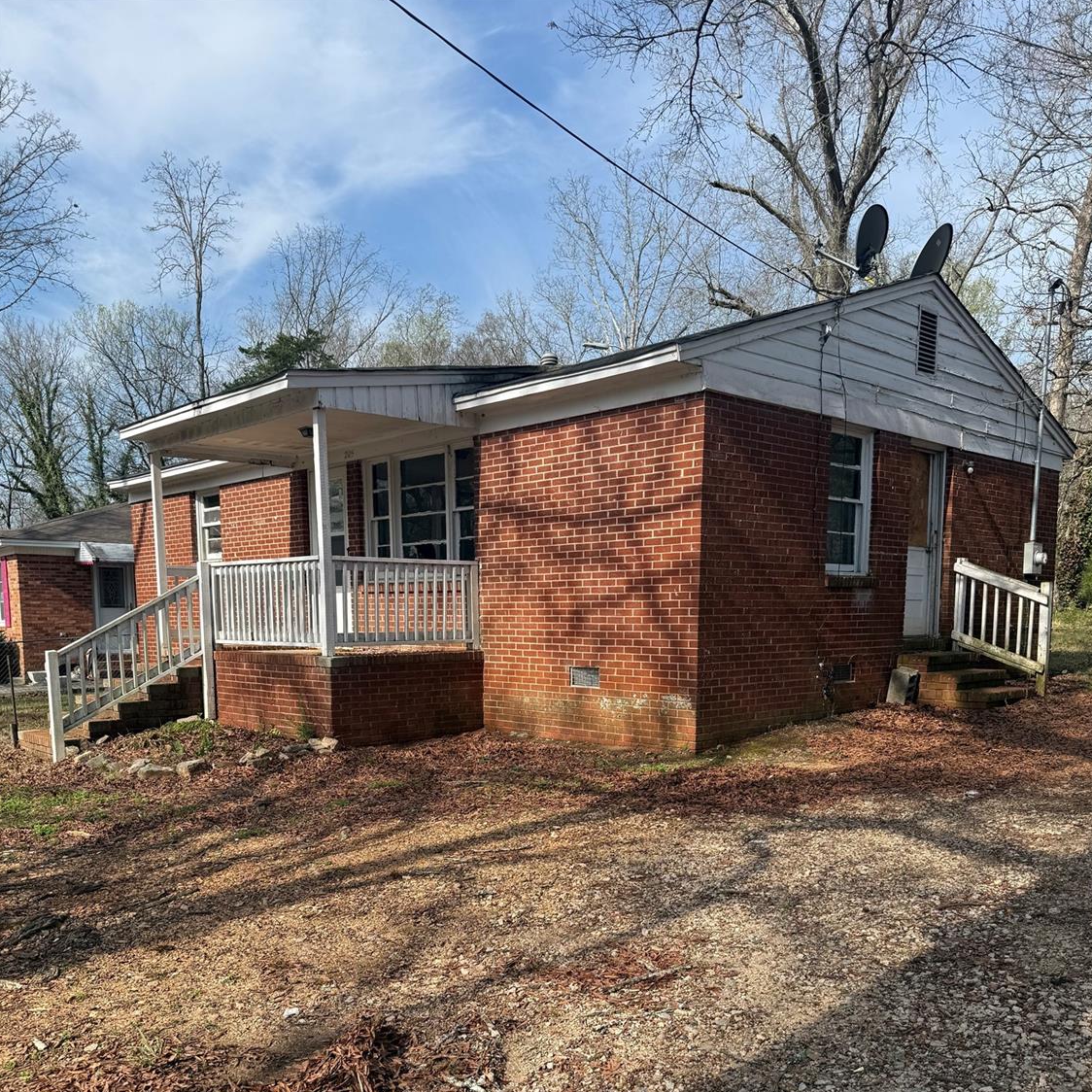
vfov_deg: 54.3
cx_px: 554
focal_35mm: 29
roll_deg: +0.1
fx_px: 1035
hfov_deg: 55.6
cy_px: 740
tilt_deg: -7.0
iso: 80
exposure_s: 1/3021
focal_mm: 6.76
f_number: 1.78
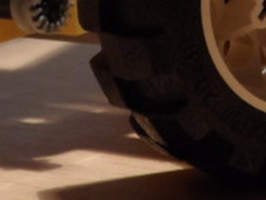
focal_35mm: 187
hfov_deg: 10.6
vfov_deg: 7.6
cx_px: 159
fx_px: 1438
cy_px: -187
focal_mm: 6.8
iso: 200
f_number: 3.7
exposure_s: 1/15
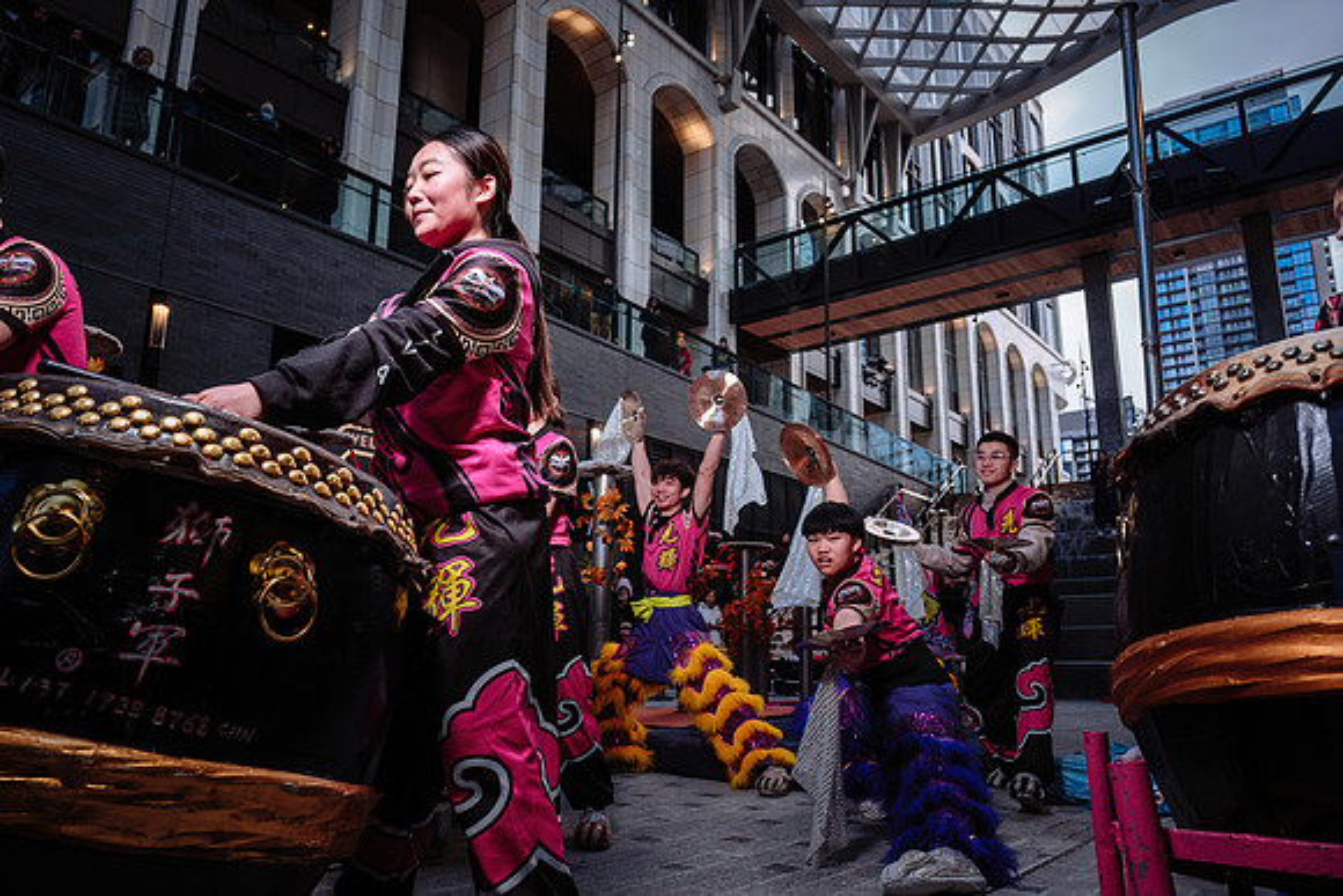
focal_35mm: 25
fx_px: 933
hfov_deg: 71.5
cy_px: 448
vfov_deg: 51.3
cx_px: 672
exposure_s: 1/160
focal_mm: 16.5
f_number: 3.6
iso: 160
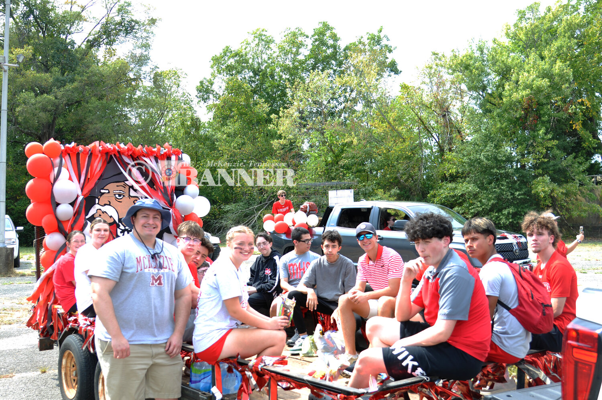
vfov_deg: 36.8
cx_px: 301
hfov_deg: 53.2
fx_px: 601
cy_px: 200
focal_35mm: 36
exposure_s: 1/200
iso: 100
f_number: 4.5
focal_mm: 24
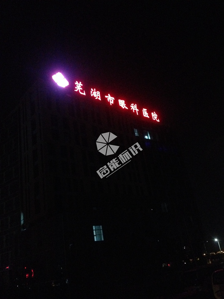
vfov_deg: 52.6
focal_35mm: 35
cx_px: 112
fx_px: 302
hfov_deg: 40.7
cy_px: 150
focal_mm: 4.28
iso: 800
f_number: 2.4
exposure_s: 1/15
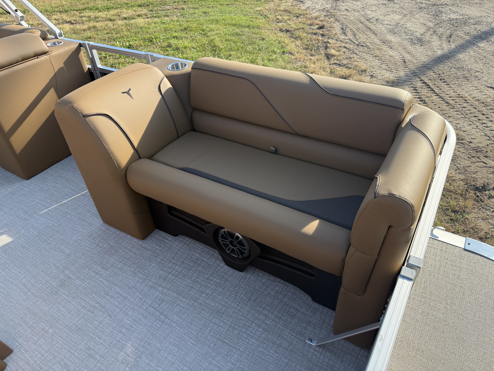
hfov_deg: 71.6
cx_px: 247
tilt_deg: -38.0
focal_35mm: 24
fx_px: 343
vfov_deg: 56.8
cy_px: 186
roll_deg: +4.3
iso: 100
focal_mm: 6.76
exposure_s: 1/1553
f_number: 1.78
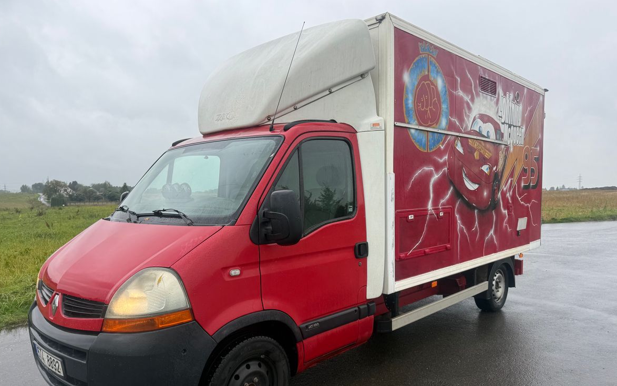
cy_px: 227
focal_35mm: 26
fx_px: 437
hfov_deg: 70.4
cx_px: 307
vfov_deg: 47.4
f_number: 1.78
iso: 80
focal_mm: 6.76
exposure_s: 1/920
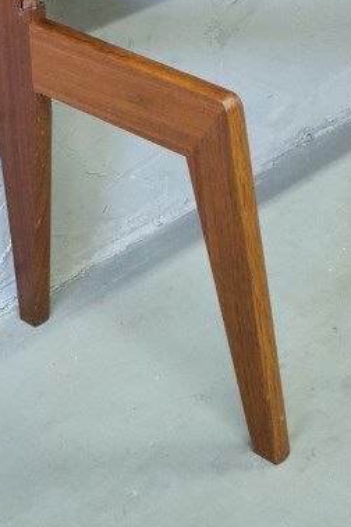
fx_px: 1477
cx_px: 436
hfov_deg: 13.2
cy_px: -315
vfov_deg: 17.6
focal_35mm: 101
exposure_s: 1/28
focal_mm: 20.2
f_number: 4
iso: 4000
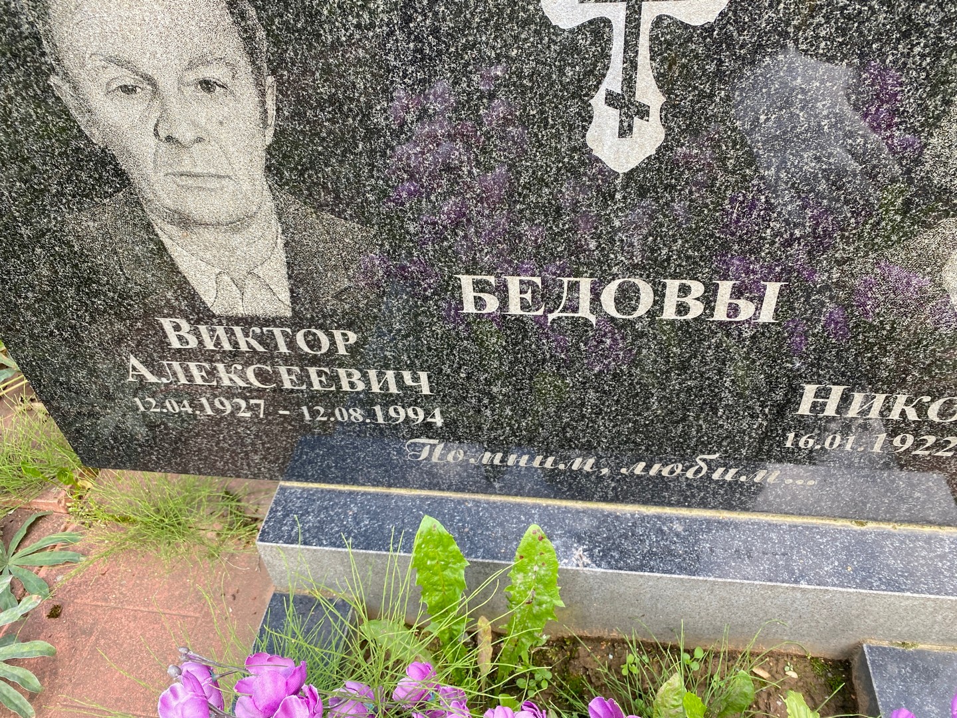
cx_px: 478
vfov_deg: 53.1
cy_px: 359
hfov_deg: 67.3
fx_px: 719
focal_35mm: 26
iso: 40
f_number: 1.8
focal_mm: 4.25
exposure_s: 1/121
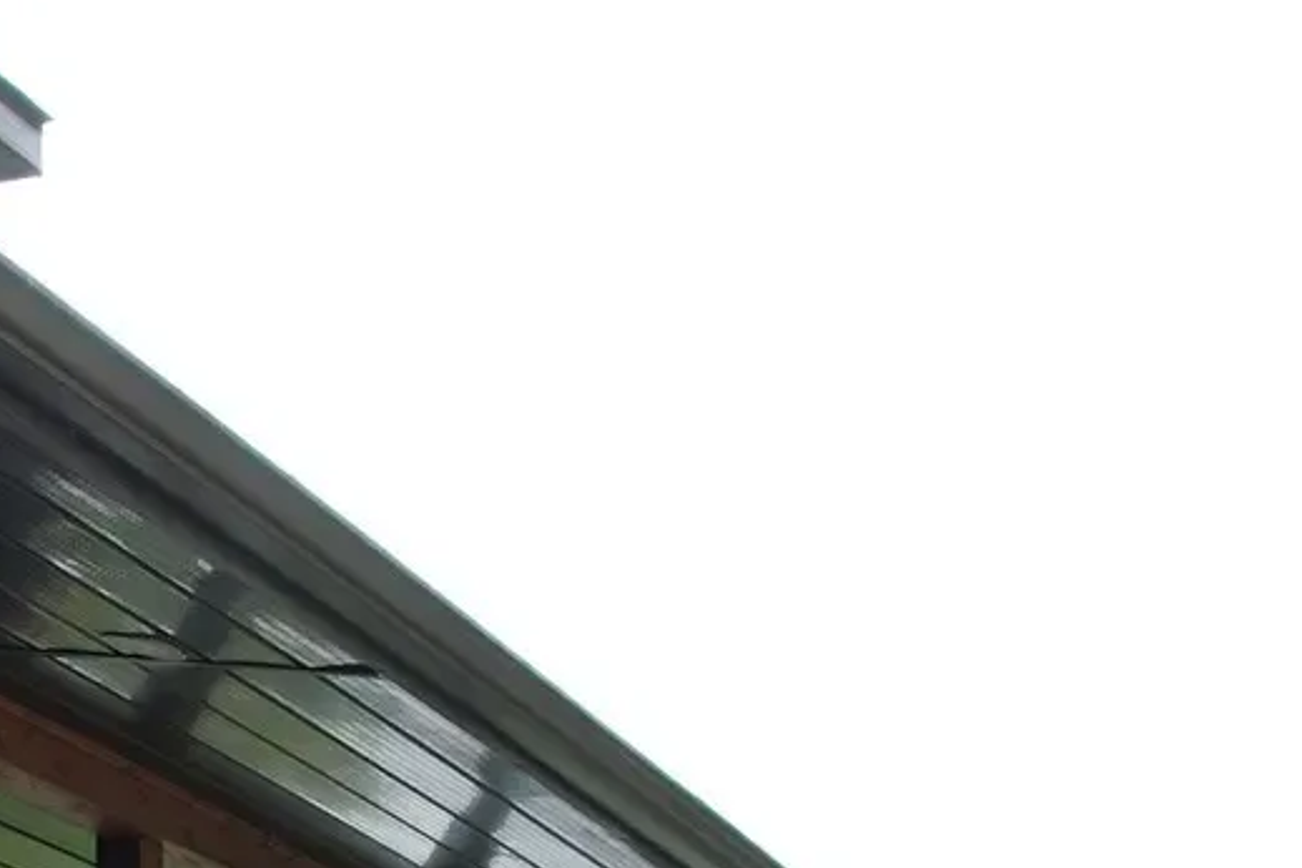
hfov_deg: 23.5
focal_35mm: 72
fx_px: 2604
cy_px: 1396
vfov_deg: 16.7
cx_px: -553
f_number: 2.8
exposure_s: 1/640
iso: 110
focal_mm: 8.38
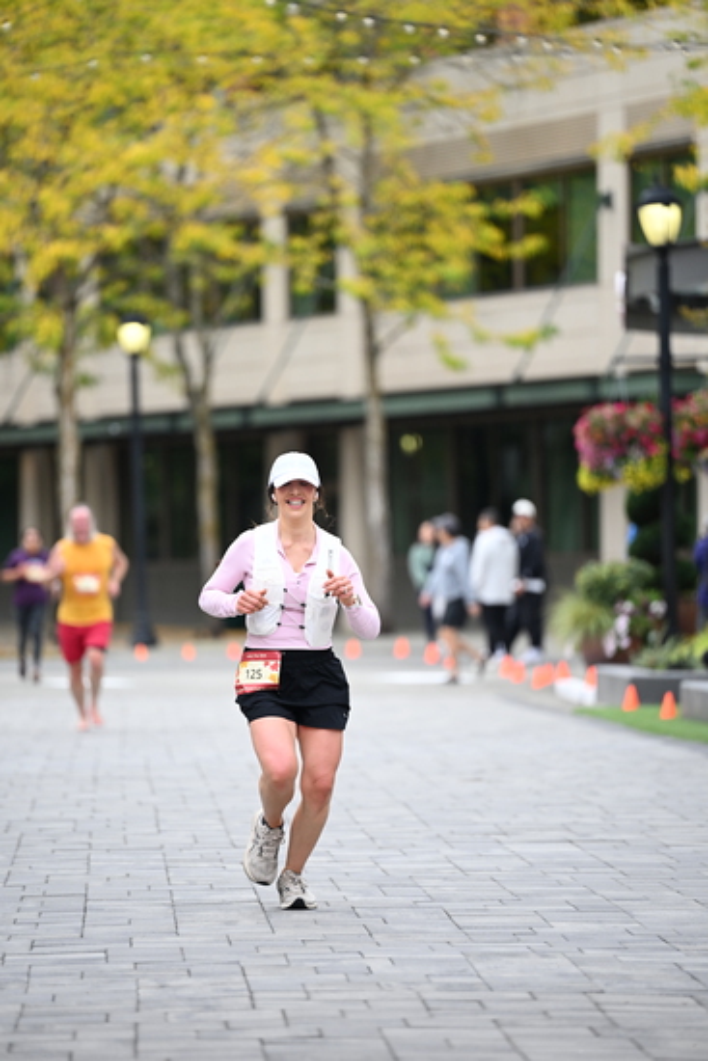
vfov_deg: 10.8
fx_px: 5601
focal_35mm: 190
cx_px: 354
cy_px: 530
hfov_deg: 7.2
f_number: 2.8
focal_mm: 190
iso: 640
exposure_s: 1/2000
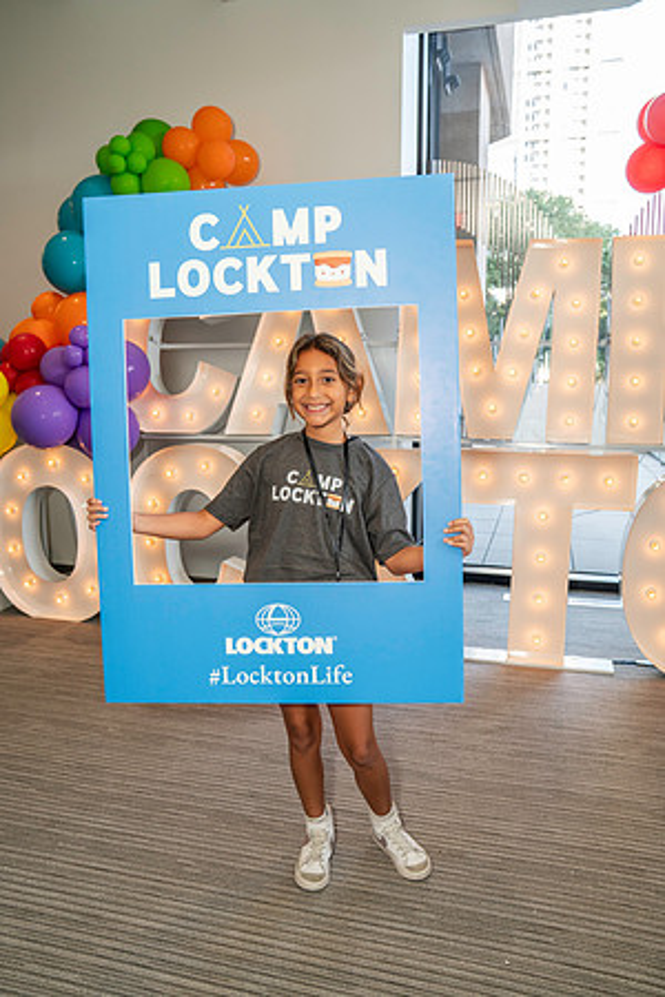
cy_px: 498
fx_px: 748
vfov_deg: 67.4
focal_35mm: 27
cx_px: 332
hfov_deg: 47.9
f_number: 4.5
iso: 1000
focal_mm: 27
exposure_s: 1/200
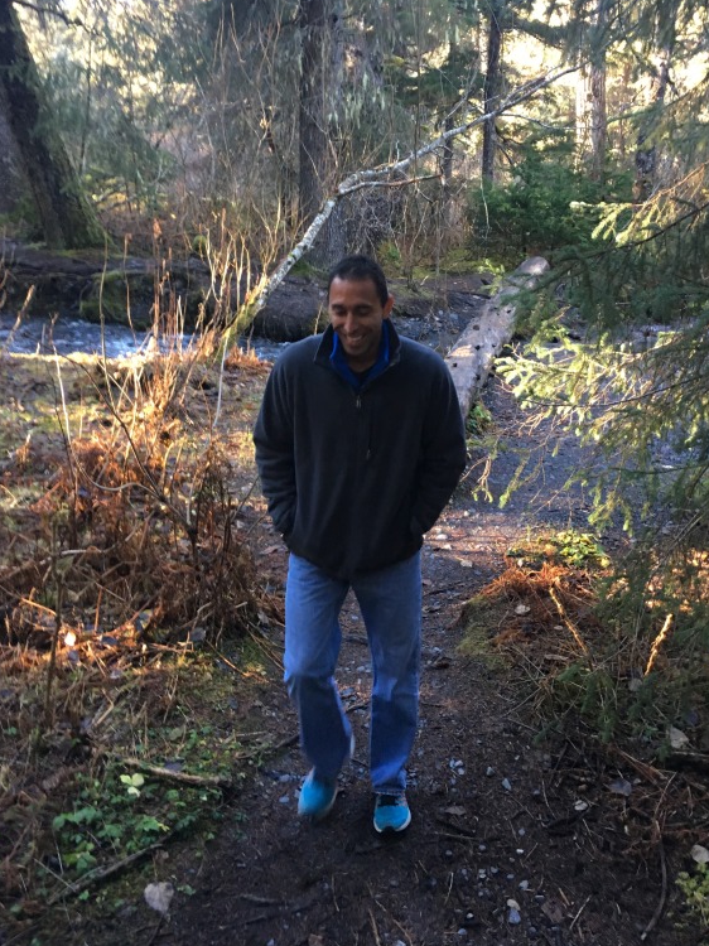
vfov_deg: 55.2
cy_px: 418
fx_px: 902
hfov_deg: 42.9
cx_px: 378
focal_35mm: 33
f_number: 2.2
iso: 100
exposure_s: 1/30
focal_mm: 4.15
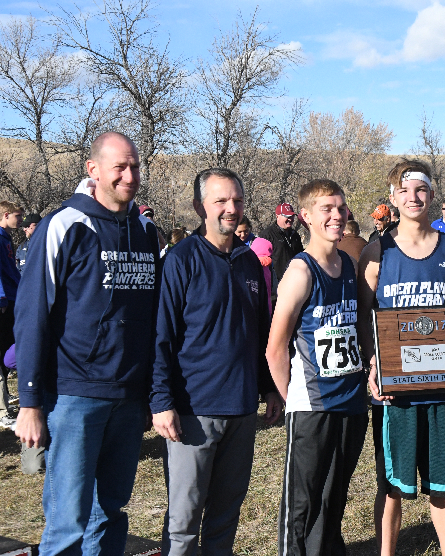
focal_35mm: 72
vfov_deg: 26.4
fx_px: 1185
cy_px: 277
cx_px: 413
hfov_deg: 20.8
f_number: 8
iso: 2500
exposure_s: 1/5000
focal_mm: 34
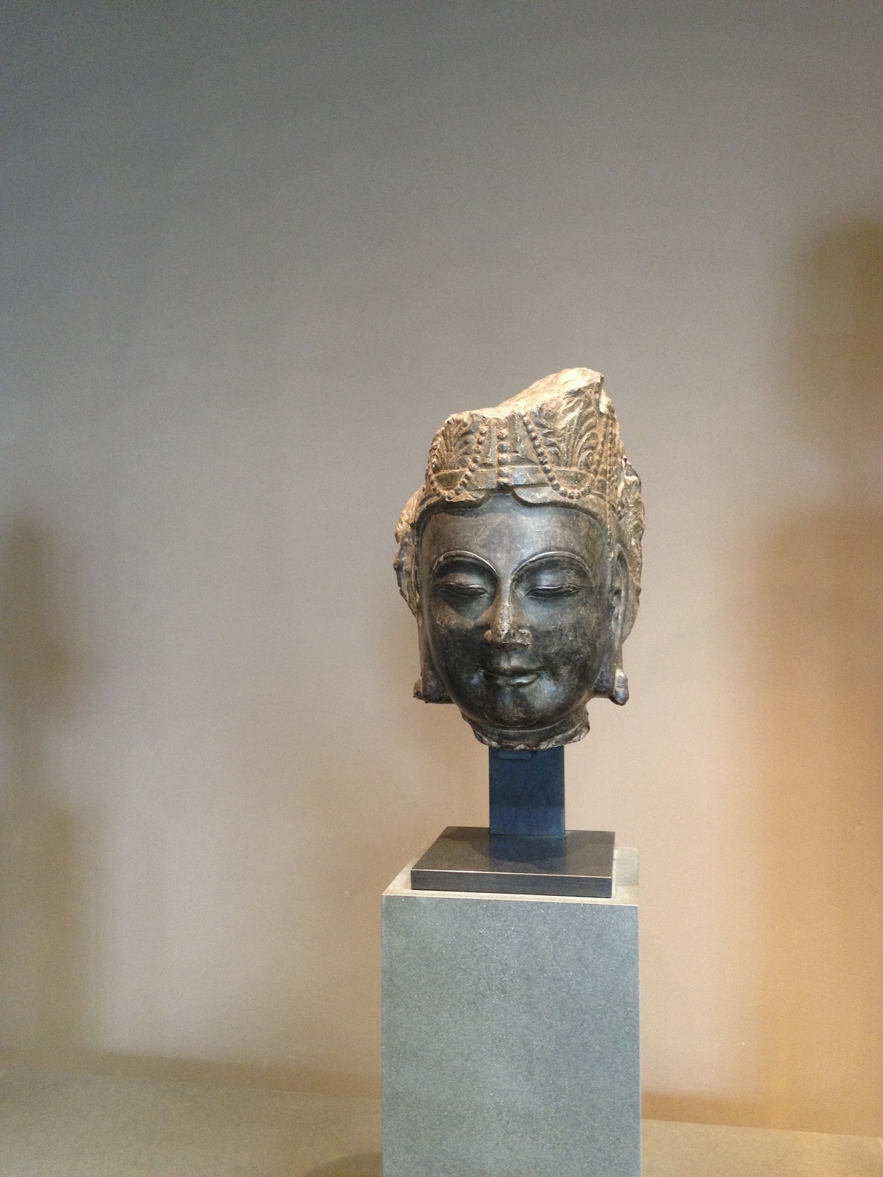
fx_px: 1190
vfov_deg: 52.6
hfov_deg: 40.7
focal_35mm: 35
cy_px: 588
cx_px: 442
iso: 200
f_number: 2.4
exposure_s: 1/20
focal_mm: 4.28
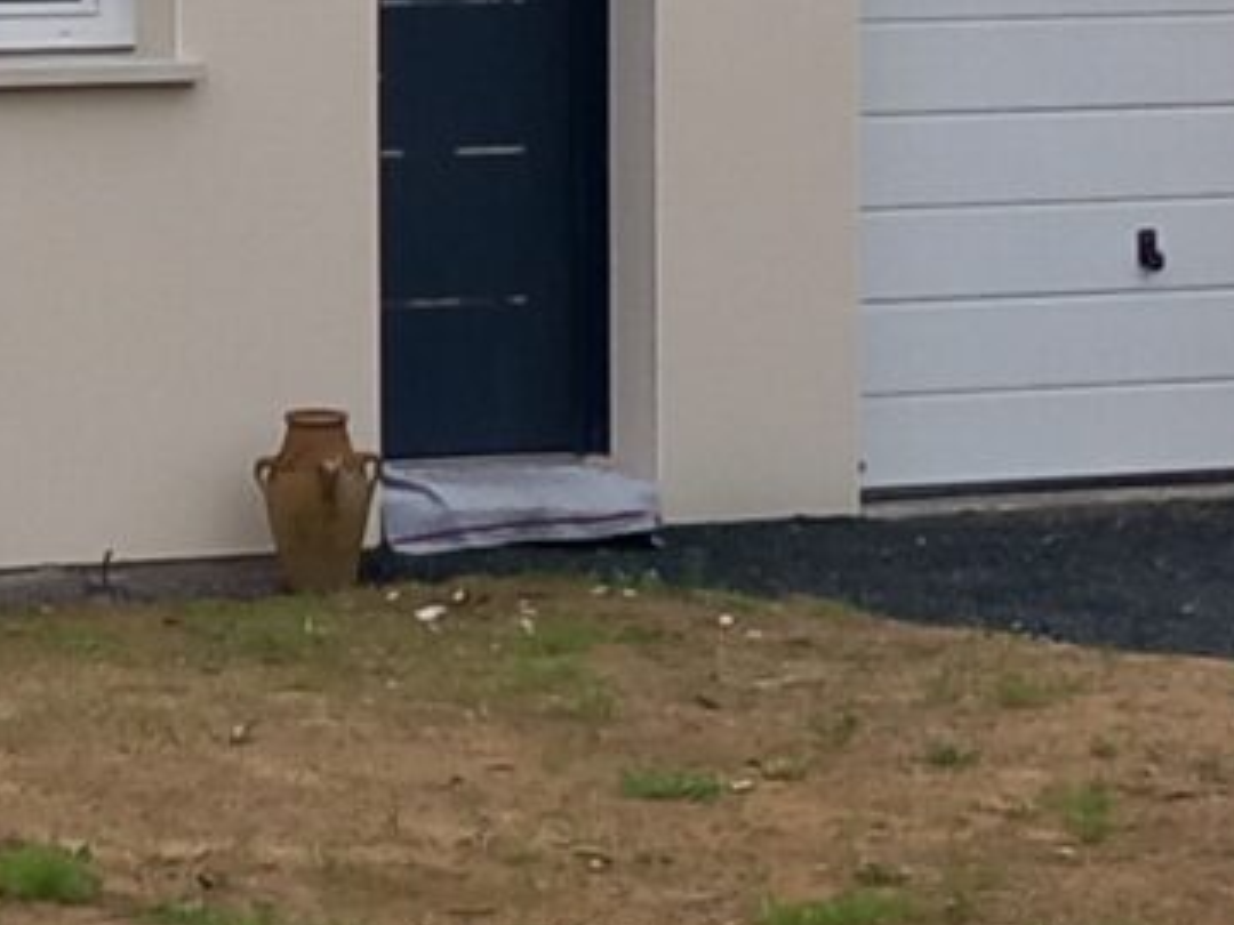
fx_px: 6844
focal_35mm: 192
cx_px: -528
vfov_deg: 7.7
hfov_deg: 10.0
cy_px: 151
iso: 32
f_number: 1.8
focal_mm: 4
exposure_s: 1/100
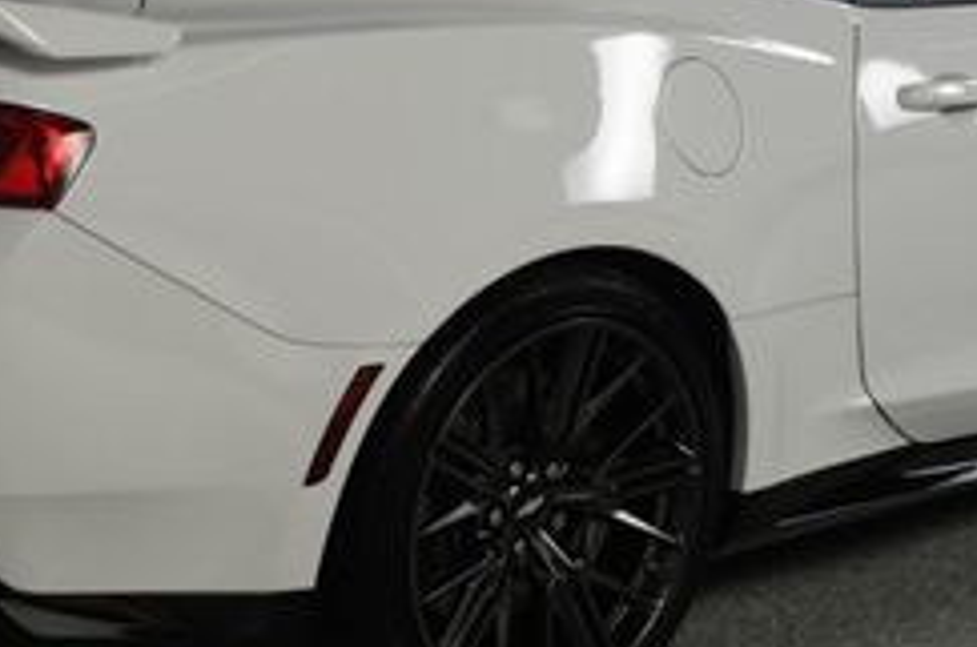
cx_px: 482
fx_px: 2573
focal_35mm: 95
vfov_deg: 14.3
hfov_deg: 21.5
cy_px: 221
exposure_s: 1/160
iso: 100
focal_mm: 24
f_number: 13
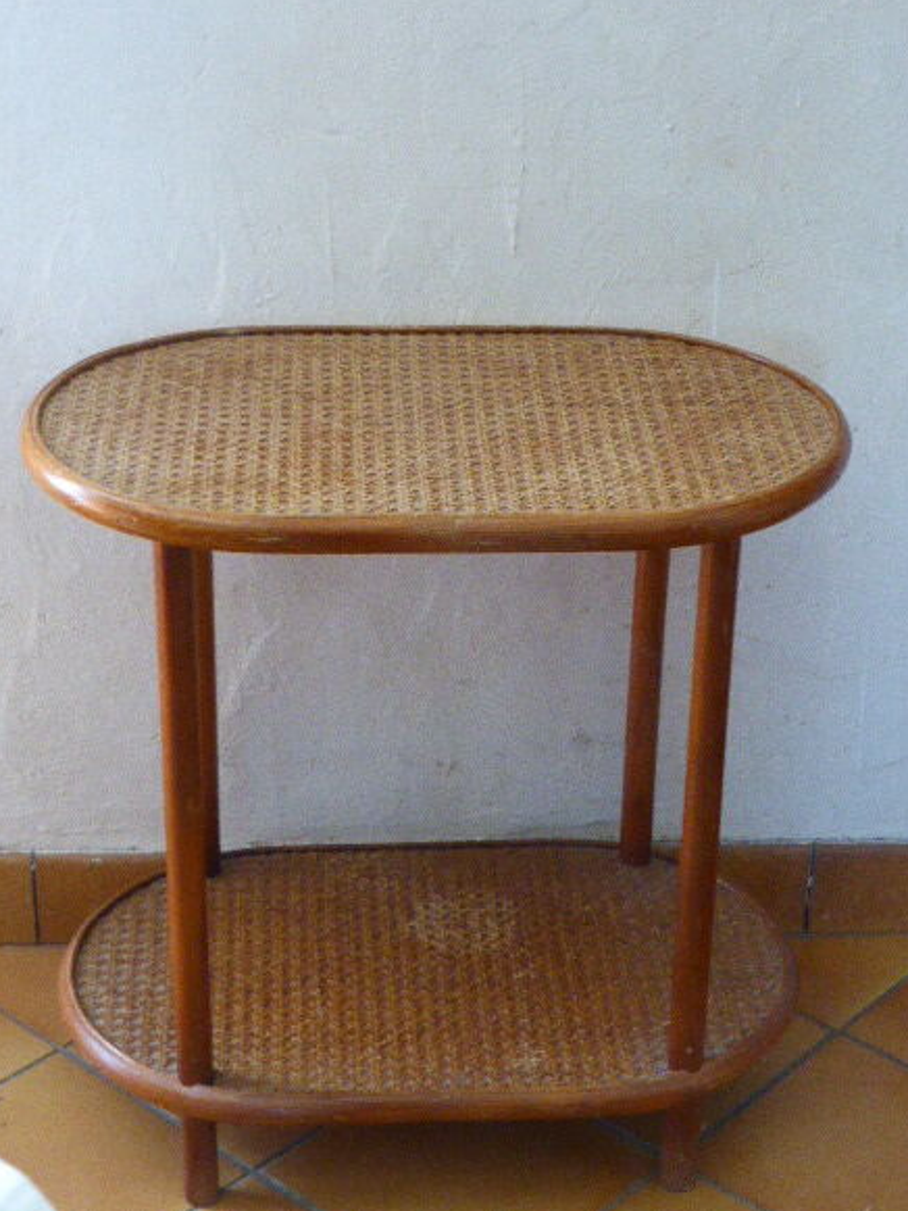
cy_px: 625
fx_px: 2657
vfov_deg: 25.7
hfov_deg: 19.4
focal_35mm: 76
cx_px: 483
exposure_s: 1/50
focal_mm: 11.7
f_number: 4.9
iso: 800
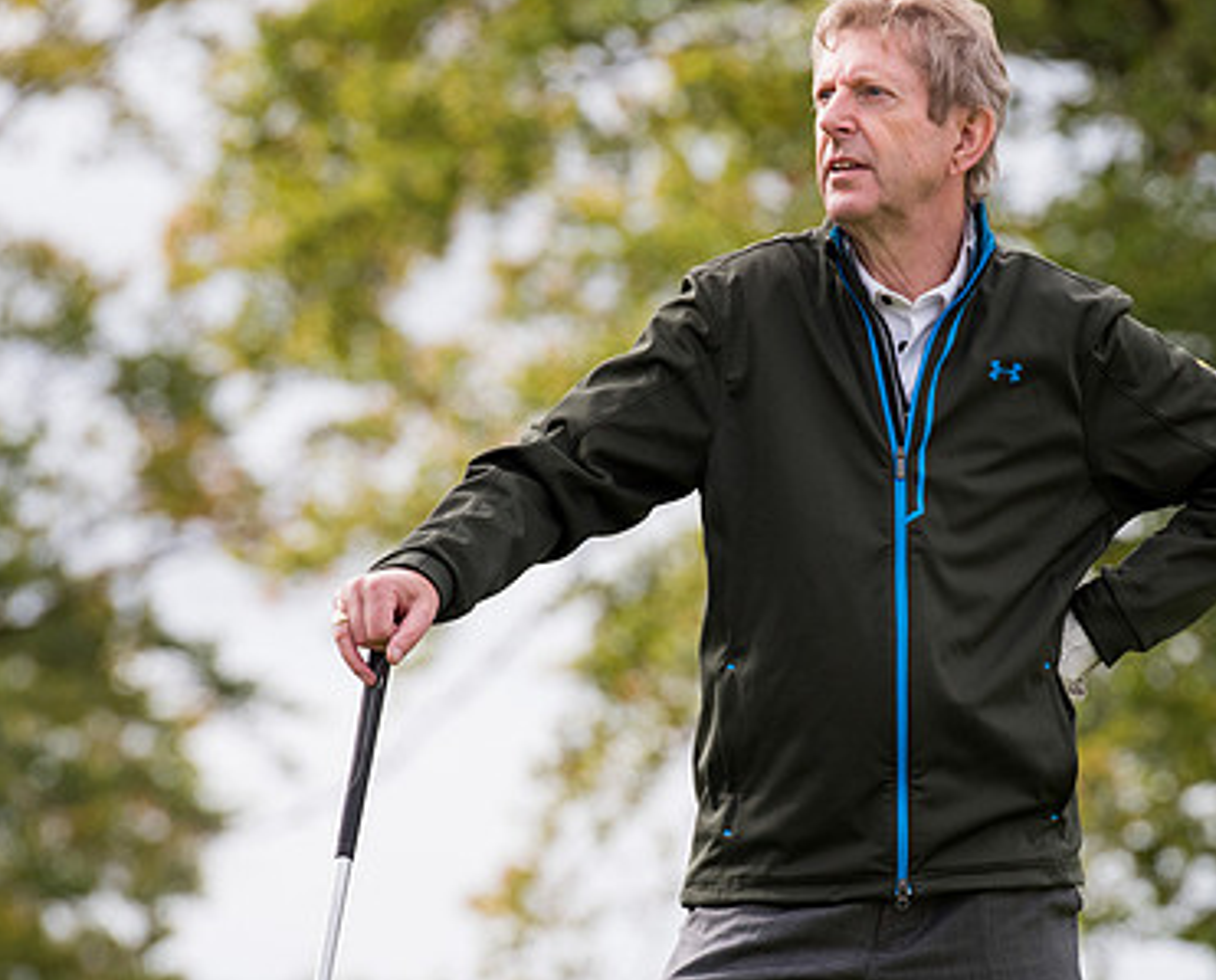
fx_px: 13752
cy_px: 631
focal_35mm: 381
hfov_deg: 5.1
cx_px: 867
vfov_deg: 4.1
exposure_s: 1/1250
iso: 640
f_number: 5
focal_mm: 200
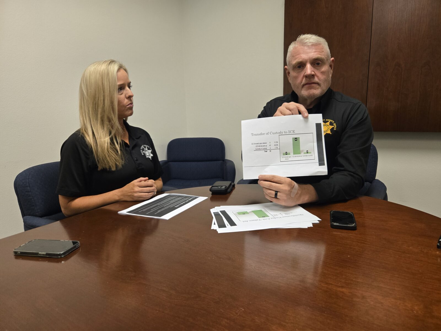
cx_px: 220
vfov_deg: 58.9
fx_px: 293
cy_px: 166
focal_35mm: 23
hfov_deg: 73.9
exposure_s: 1/120
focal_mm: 5.4
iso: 320
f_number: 1.8
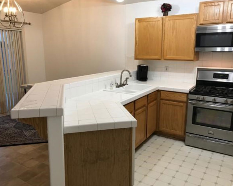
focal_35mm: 30
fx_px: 207
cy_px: 92
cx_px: 117
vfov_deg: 48.5
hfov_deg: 58.8
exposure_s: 1/24
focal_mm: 3.99
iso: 40
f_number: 1.8
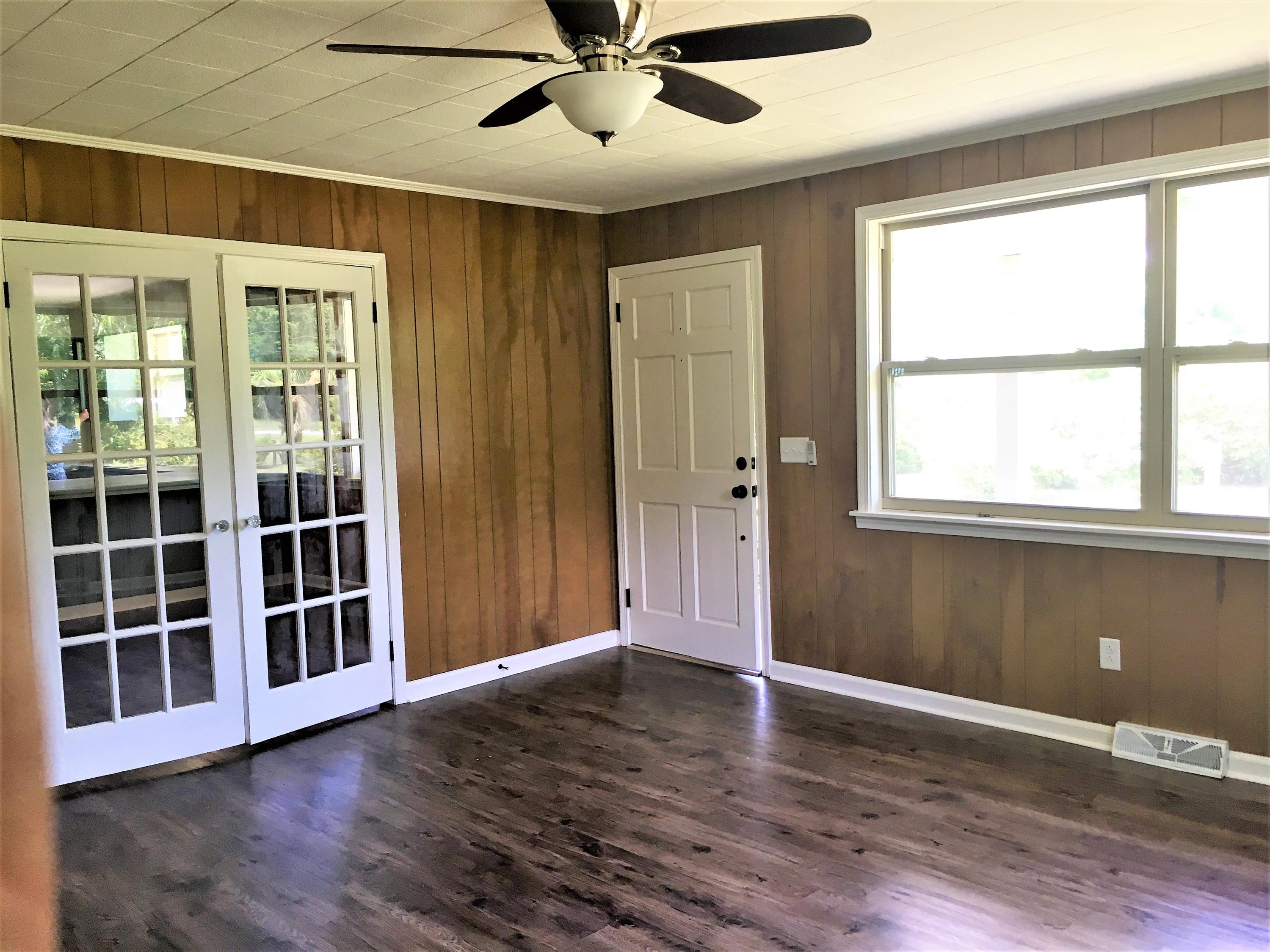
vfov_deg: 48.2
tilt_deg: -4.6
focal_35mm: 29
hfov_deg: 61.7
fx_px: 1064
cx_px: 635
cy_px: 476
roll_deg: +2.5
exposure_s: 1/30
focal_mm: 4.15
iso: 32
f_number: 2.2
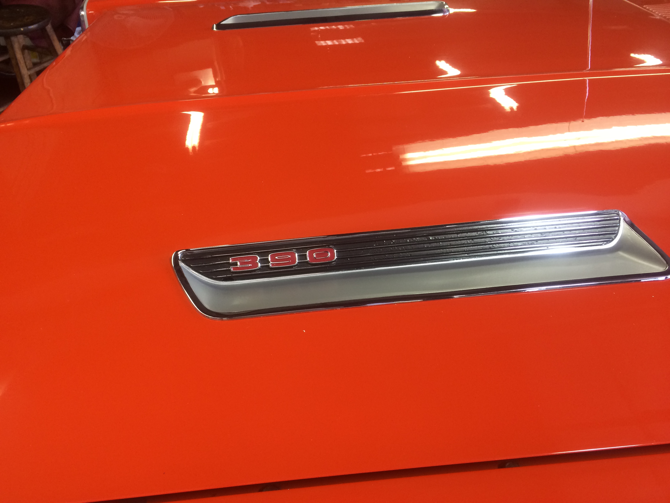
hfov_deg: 61.7
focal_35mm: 29
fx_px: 561
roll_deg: -0.4
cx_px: 335
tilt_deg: -39.4
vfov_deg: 48.2
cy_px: 252
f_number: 2.2
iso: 80
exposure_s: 1/30
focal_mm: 4.15
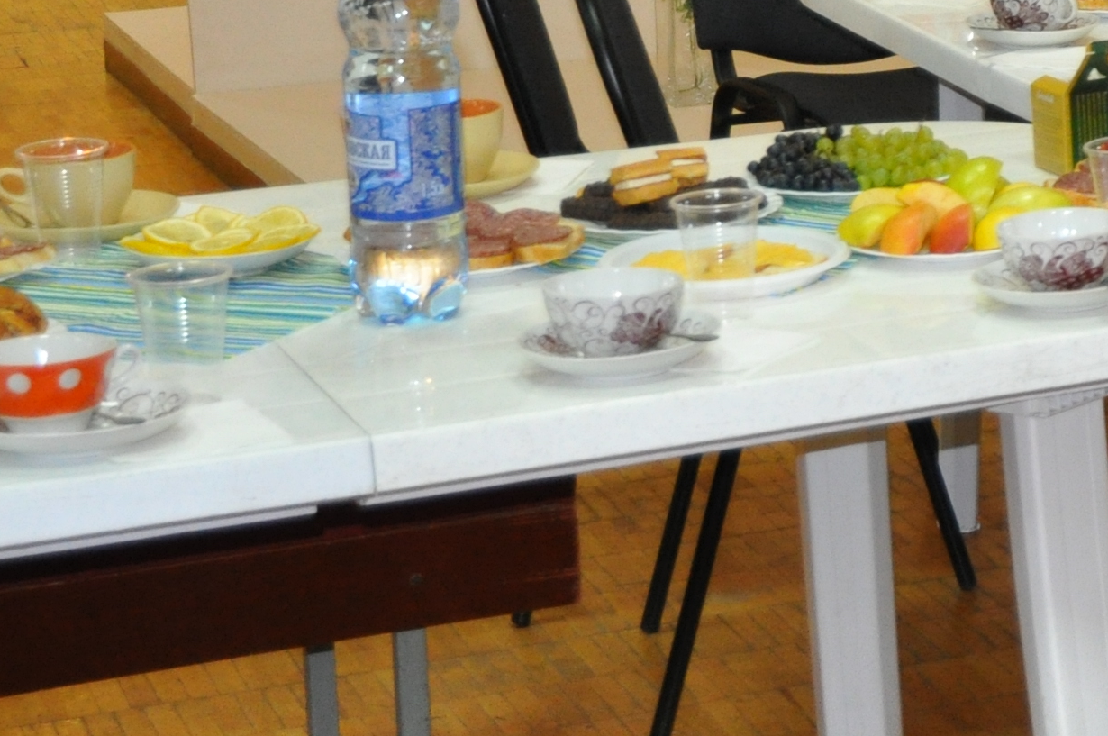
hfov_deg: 16.1
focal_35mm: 115
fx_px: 3535
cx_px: 1732
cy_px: 37
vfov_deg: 11.8
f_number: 4
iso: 800
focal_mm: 22
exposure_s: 1/60
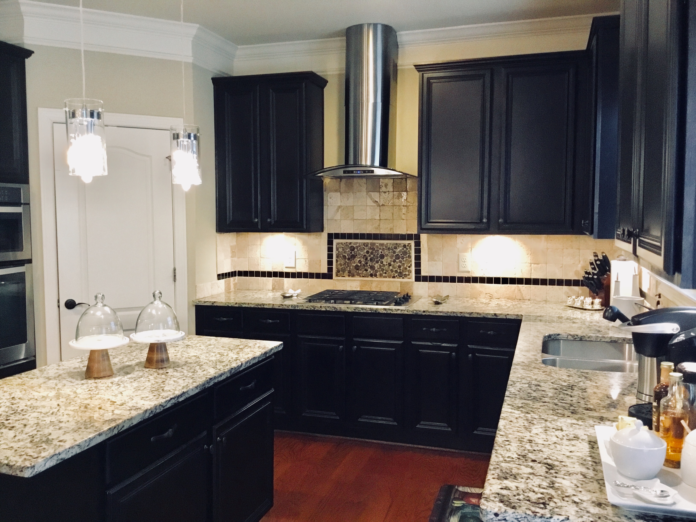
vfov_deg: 45.4
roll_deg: +1.6
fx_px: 623
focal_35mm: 31
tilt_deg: -4.5
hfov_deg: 58.4
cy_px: 261
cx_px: 348
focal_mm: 3.3
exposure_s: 1/30
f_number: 2.4
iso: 160
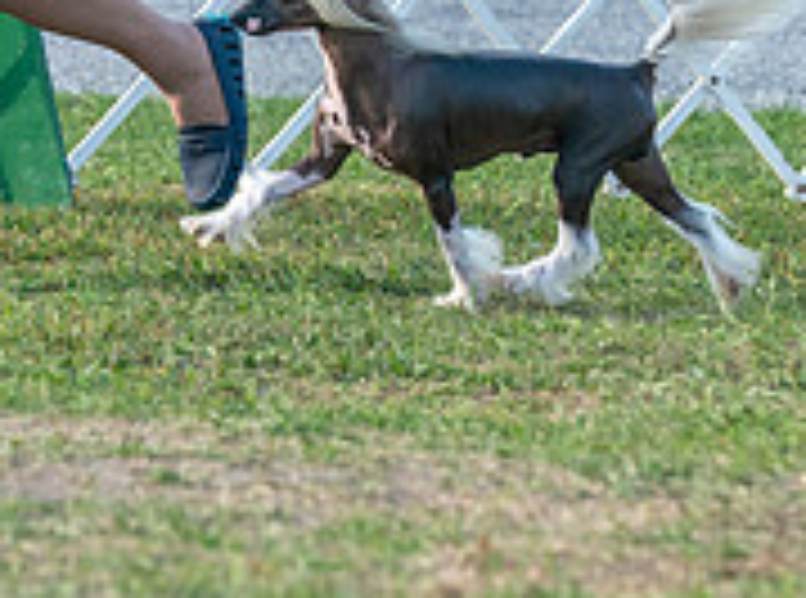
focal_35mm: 720
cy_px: -326
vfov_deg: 2.1
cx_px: 396
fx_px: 16708
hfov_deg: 2.8
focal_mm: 192
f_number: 5
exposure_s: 1/2000
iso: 1600
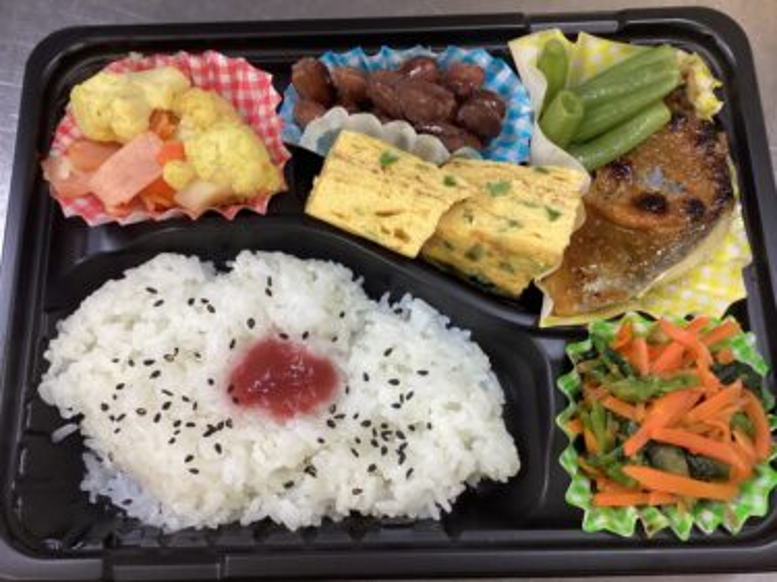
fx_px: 696
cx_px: 388
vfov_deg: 45.4
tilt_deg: -75.1
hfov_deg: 58.4
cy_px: 291
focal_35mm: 31
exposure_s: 1/60
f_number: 2.4
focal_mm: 3.3
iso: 160
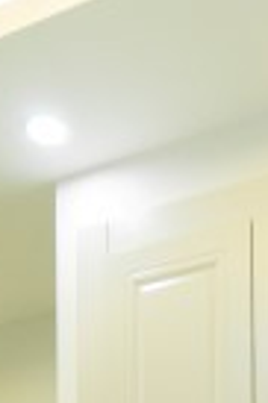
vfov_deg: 17.6
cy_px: 794
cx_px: 333
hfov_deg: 15.5
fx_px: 940
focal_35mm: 84
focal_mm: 10
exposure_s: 1/40
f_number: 4
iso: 1000
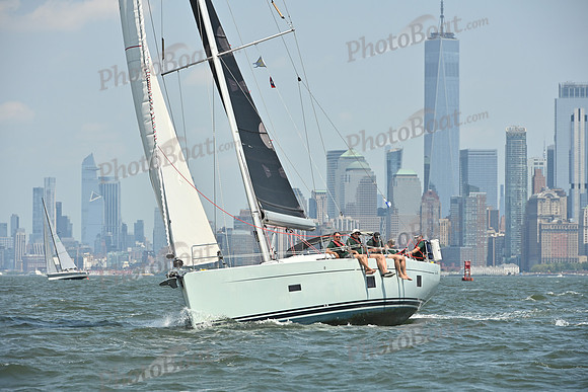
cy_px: 196
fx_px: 3267
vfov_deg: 6.9
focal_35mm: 200
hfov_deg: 10.3
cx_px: 294
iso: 320
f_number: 10
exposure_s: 1/1250
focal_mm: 200
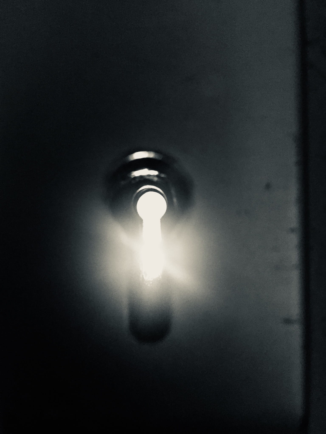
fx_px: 364
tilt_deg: +0.1
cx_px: 163
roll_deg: +2.4
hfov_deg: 48.2
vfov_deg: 61.7
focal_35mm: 29
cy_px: 217
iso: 320
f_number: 2.2
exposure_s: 1/17
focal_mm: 4.15
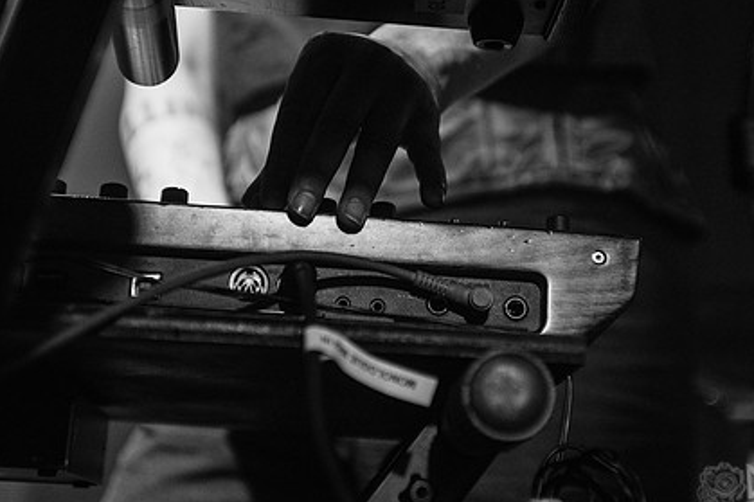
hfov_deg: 21.0
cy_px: 179
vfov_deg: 14.1
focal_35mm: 97
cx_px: 389
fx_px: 2031
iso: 2000
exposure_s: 1/200
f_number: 3.2
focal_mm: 70
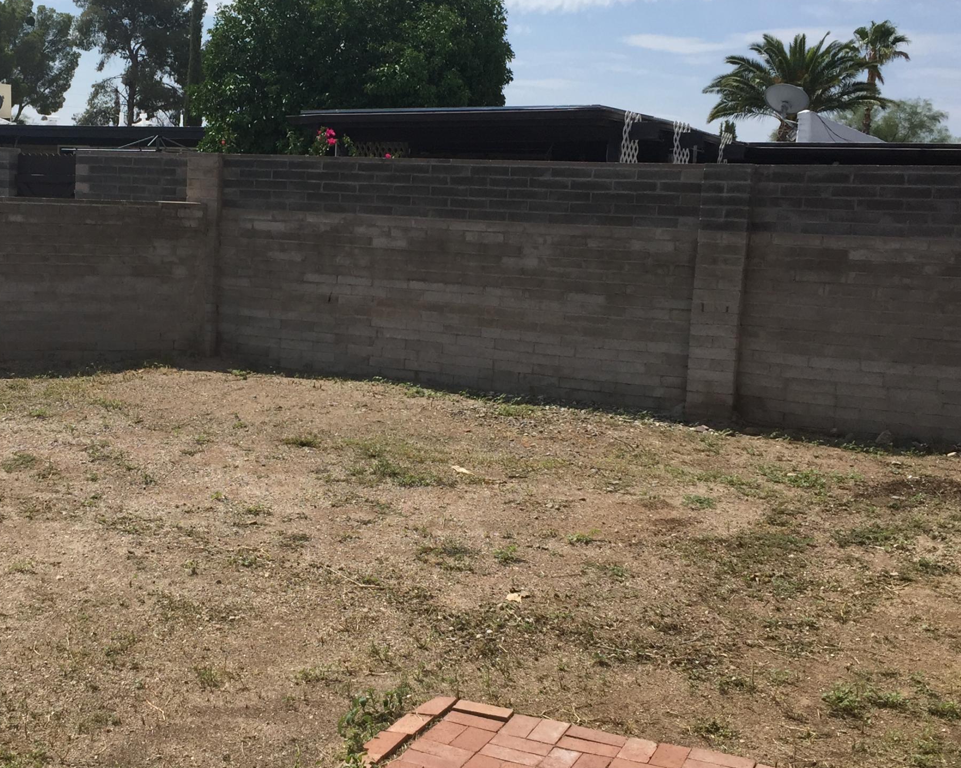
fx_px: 1337
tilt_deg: -5.7
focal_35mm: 47
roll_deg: -2.6
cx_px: 322
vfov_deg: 32.1
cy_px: 421
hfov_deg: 39.1
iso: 32
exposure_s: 1/3300
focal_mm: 4.15
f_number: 2.2
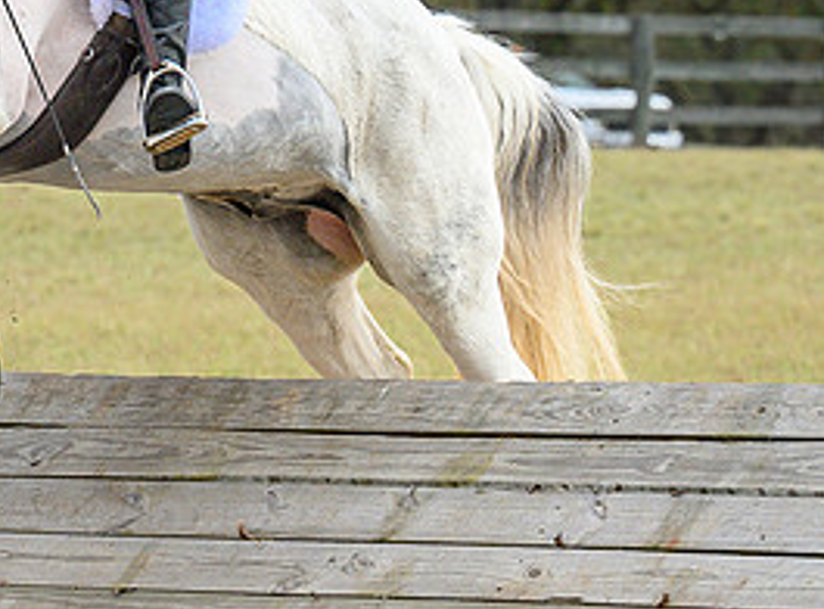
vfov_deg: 4.2
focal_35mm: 351
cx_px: -433
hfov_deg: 5.6
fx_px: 8314
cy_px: 142
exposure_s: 1/1000
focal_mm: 90
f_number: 3.5
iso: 640
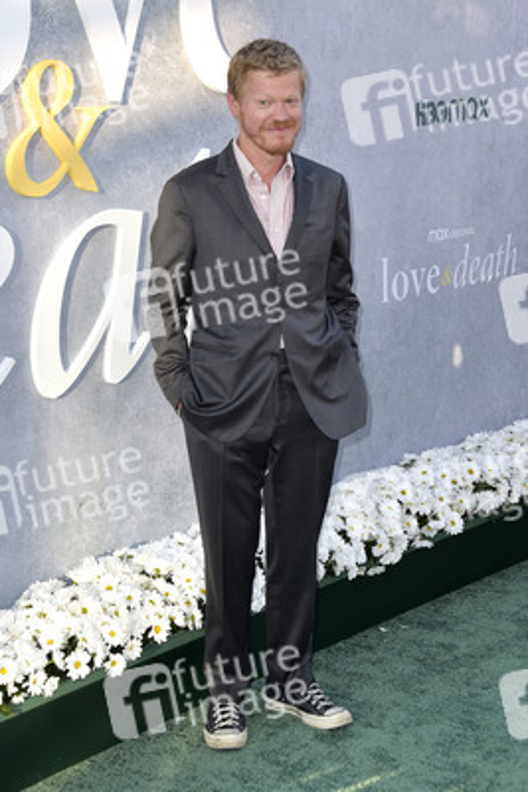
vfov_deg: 30.9
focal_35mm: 65
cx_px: 264
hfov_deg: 20.9
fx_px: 1429
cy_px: 396
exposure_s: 1/250
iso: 500
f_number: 6.3
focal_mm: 65
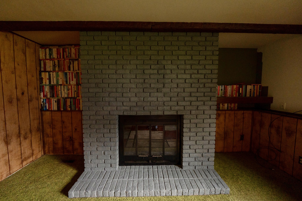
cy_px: 100
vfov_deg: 77.3
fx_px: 126
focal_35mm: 15
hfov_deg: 100.4
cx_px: 151
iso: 1000
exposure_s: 1/80
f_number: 4
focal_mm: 10
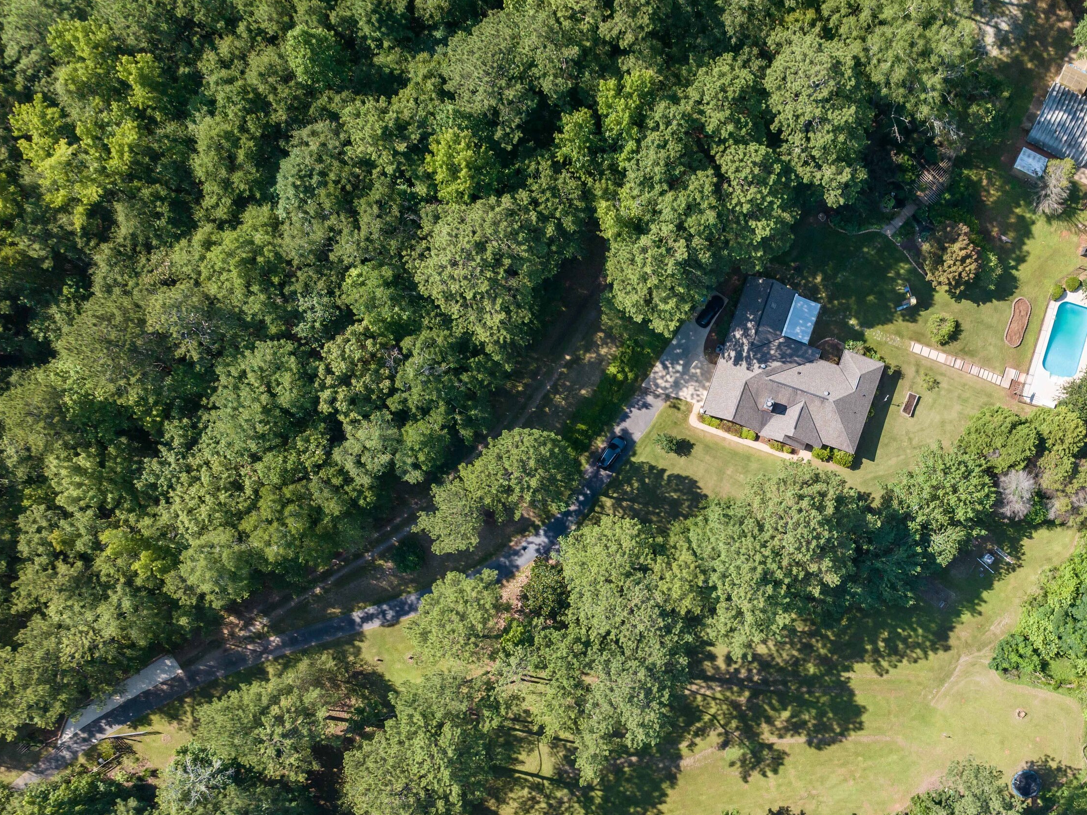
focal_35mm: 33
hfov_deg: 54.1
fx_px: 1036
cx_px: 735
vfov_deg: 42.3
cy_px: 556
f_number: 2.8
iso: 110
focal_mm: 12.29
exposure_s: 1/1600
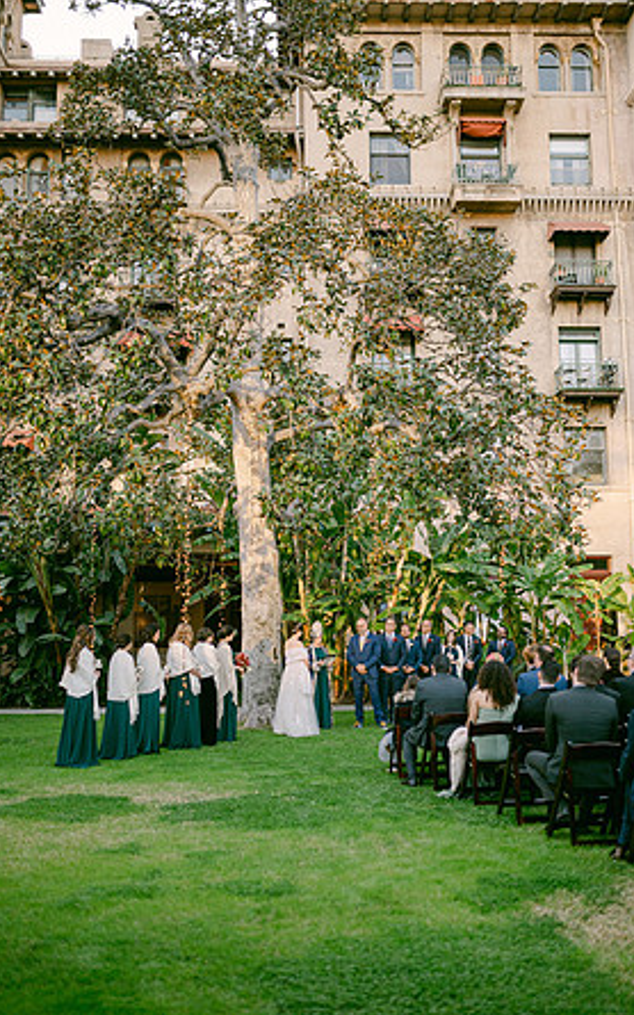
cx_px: 311
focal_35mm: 36
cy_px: 504
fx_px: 996
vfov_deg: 54.0
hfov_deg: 35.3
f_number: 1.4
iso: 1000
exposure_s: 1/4000
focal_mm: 35
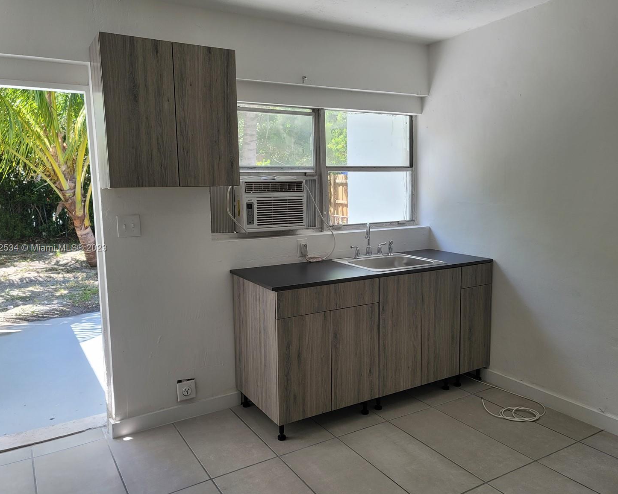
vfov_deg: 53.2
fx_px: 494
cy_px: 248
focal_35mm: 27
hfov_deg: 64.1
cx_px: 312
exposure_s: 1/119
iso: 25
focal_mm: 7
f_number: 1.8
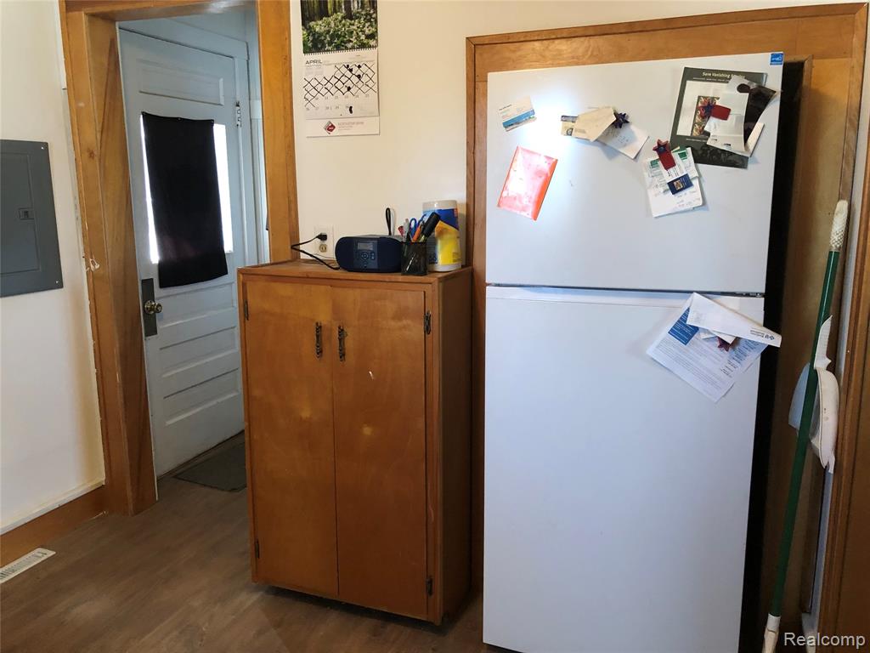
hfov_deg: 63.4
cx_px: 435
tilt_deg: -9.5
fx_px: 704
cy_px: 326
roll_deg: +1.8
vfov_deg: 49.7
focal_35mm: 28
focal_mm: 4
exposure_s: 1/15
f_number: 1.8
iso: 80
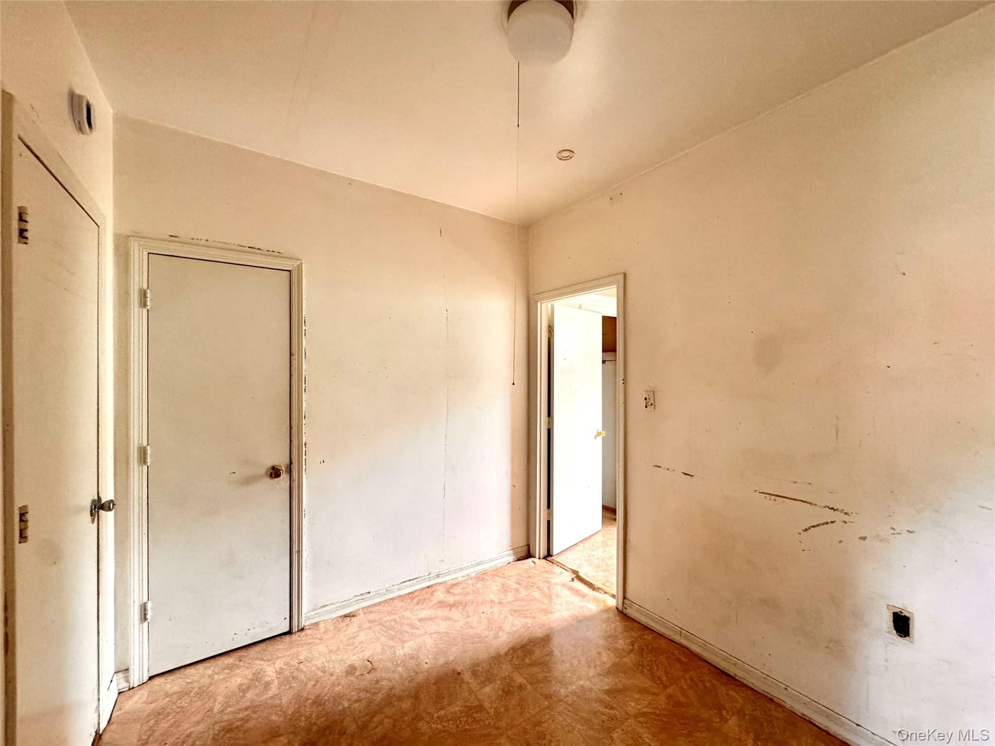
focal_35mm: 14
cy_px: 373
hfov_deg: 102.1
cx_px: 498
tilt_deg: -1.2
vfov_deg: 85.7
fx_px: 402
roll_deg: +0.0
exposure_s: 1/96
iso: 320
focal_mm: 2.22
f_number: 2.2
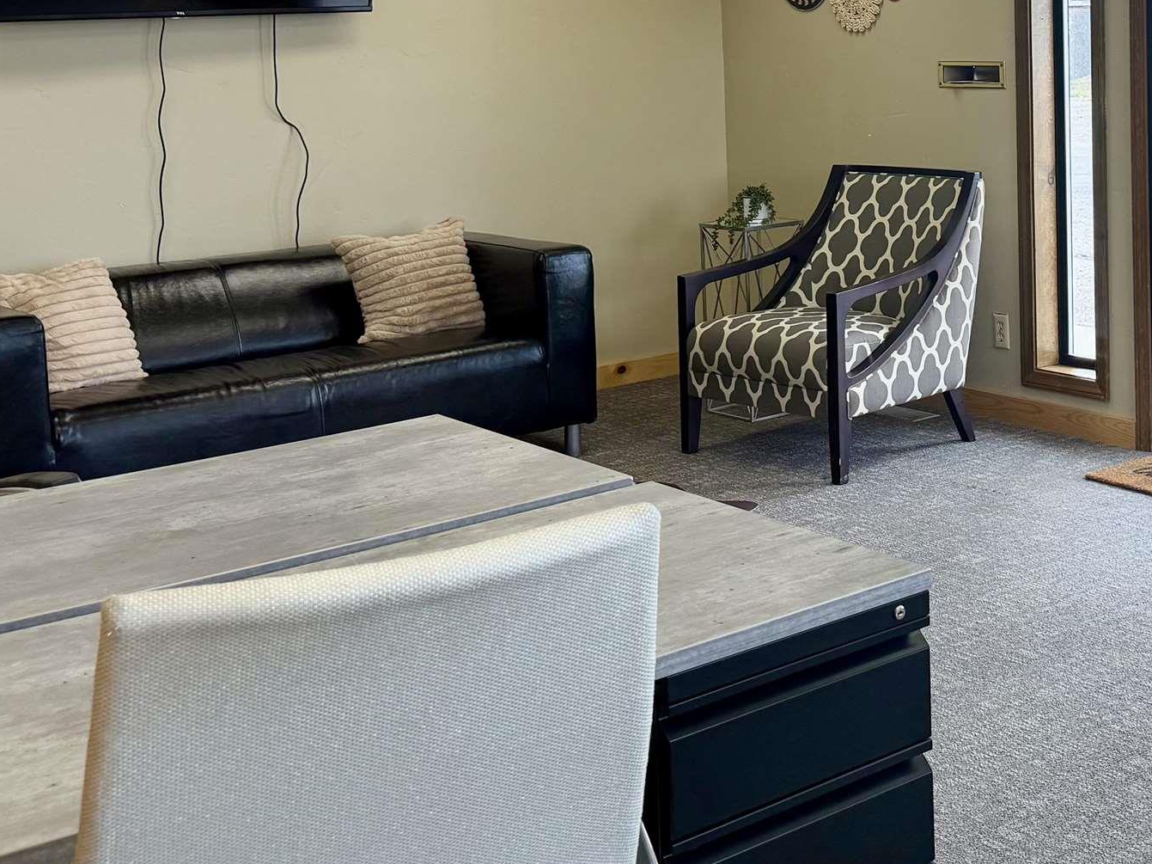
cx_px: 999
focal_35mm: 55
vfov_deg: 25.9
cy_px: 118
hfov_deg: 33.4
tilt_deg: -3.8
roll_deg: +1.7
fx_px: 1830
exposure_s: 1/177
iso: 80
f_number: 1.78
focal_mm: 6.76
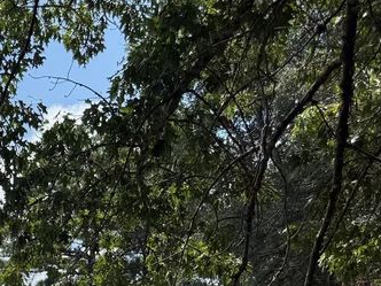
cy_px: 420
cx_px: -57
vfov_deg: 17.9
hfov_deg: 24.3
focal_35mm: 74
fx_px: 814
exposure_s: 1/5714
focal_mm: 6.76
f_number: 1.78
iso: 80
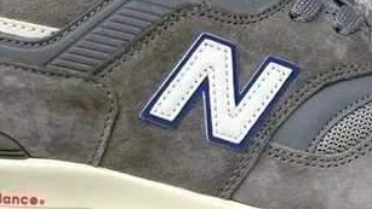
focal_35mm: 99
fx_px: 977
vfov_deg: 12.1
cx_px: 194
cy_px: 199
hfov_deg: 21.6
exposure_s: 1/166
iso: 25
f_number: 2.4
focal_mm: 3.3
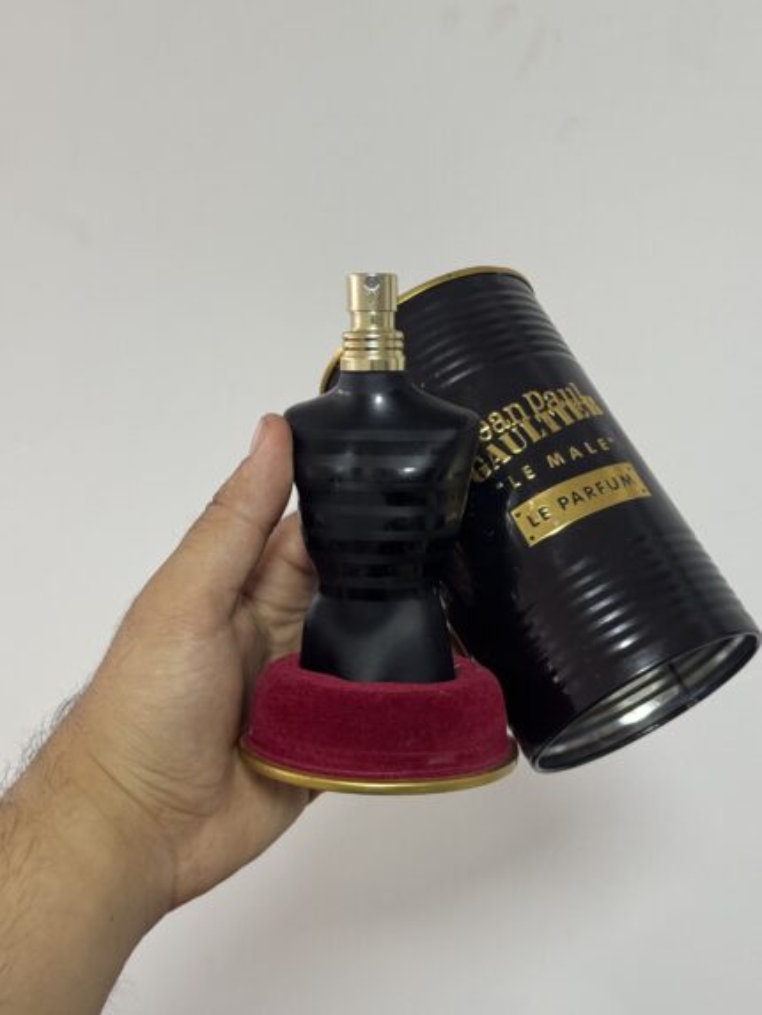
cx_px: 381
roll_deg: -0.6
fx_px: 1408
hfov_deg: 30.3
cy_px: 508
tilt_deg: -18.1
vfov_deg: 39.6
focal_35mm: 48
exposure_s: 1/50
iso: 100
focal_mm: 6.76
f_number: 1.78
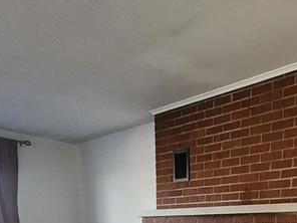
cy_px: 318
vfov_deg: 25.6
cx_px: 285
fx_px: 386
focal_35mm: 45
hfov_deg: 38.2
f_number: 2.2
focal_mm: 1.74
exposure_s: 1/60
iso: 400
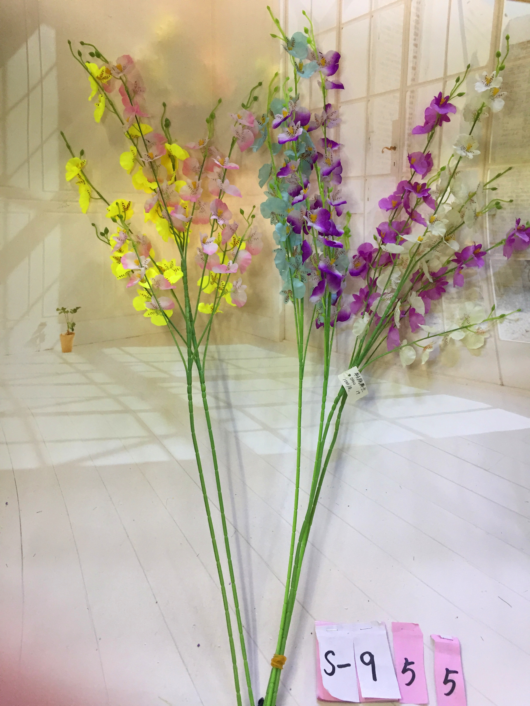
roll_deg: +1.7
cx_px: 265
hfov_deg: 48.2
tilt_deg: -24.8
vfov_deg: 61.7
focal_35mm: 29
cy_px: 353
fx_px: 592
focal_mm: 4.15
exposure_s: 1/33
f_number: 2.2
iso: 64
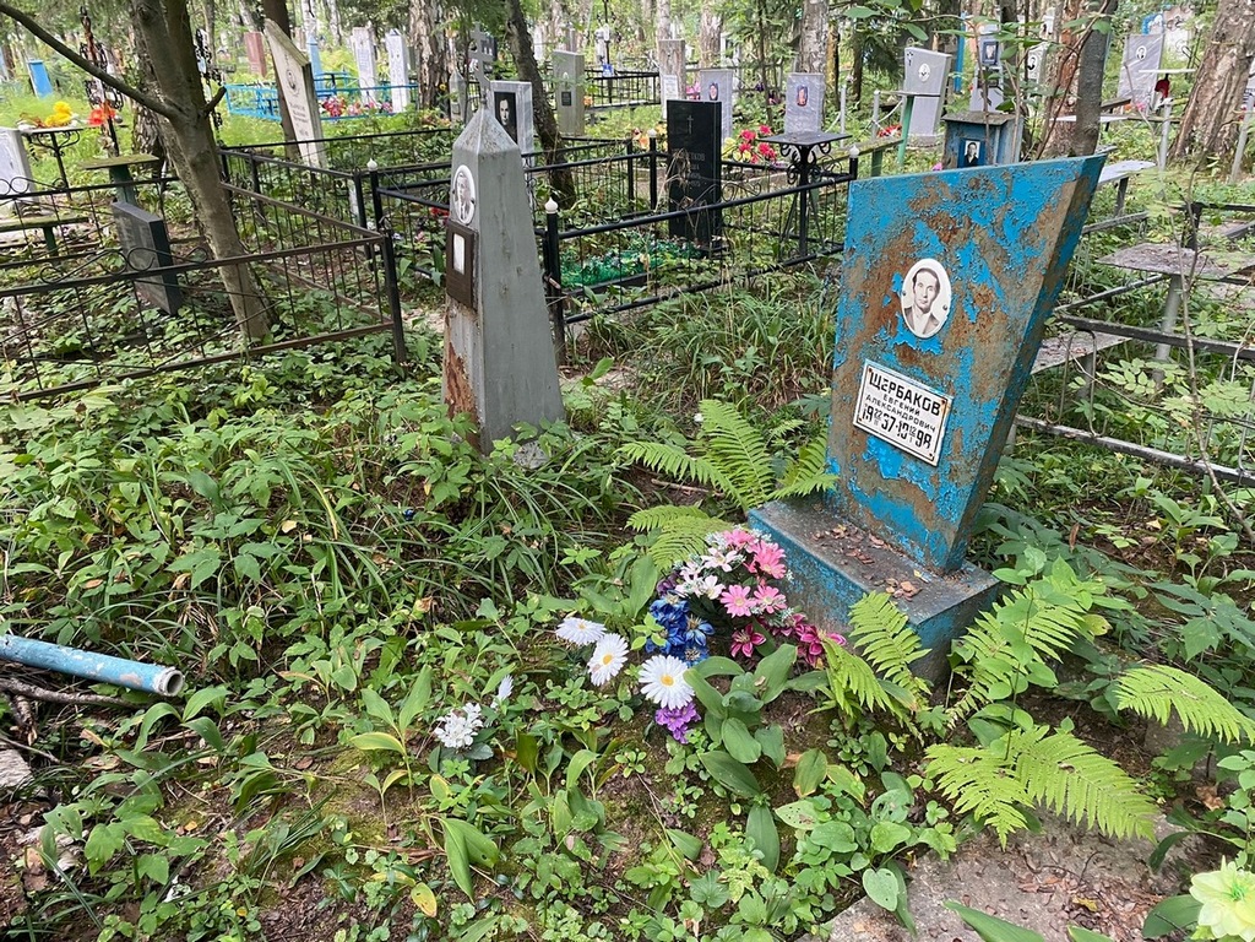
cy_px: 471
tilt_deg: -19.8
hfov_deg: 67.3
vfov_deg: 53.1
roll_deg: +0.7
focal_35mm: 26
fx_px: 943
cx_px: 628
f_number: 1.8
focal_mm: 4.25
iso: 125
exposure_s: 1/88
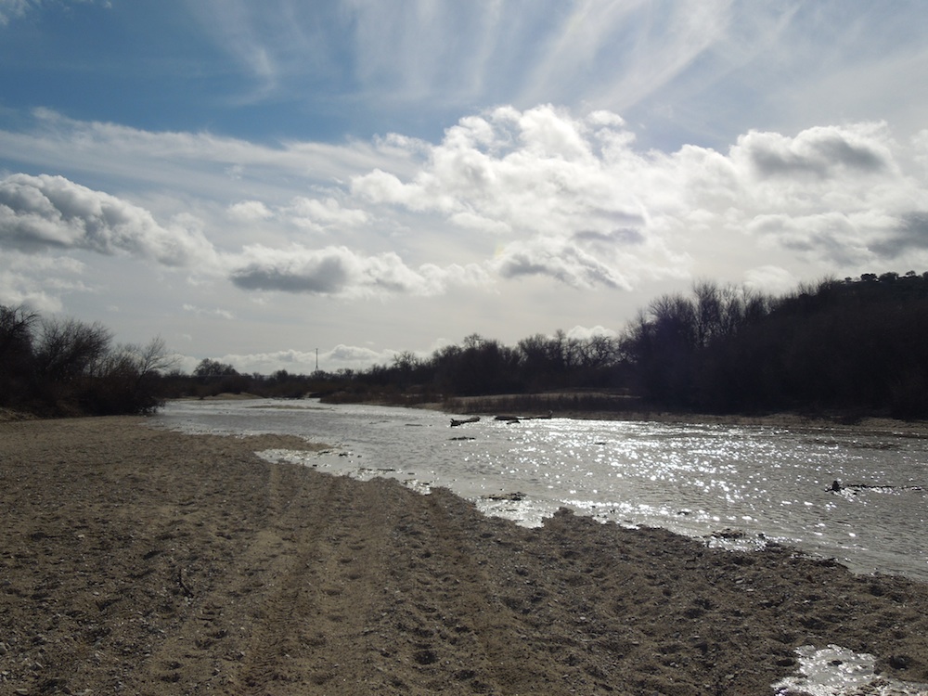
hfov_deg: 58.4
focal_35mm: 31
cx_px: 464
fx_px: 831
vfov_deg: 45.4
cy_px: 348
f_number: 7.2
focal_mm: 5.6
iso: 100
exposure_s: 1/1250
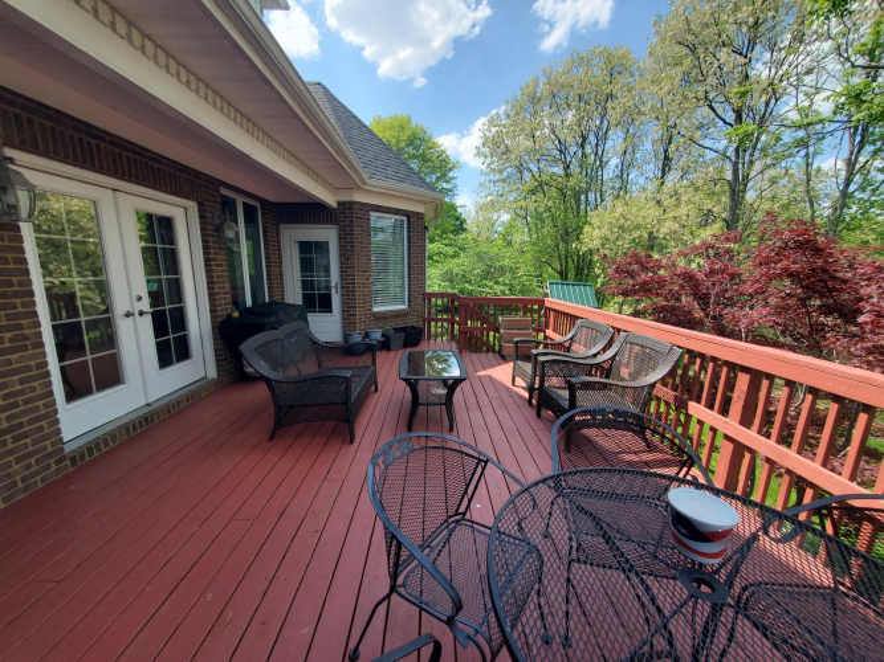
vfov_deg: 89.9
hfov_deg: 106.2
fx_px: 332
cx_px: 442
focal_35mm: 13
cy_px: 331
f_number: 2.2
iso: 50
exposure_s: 1/487
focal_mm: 1.8
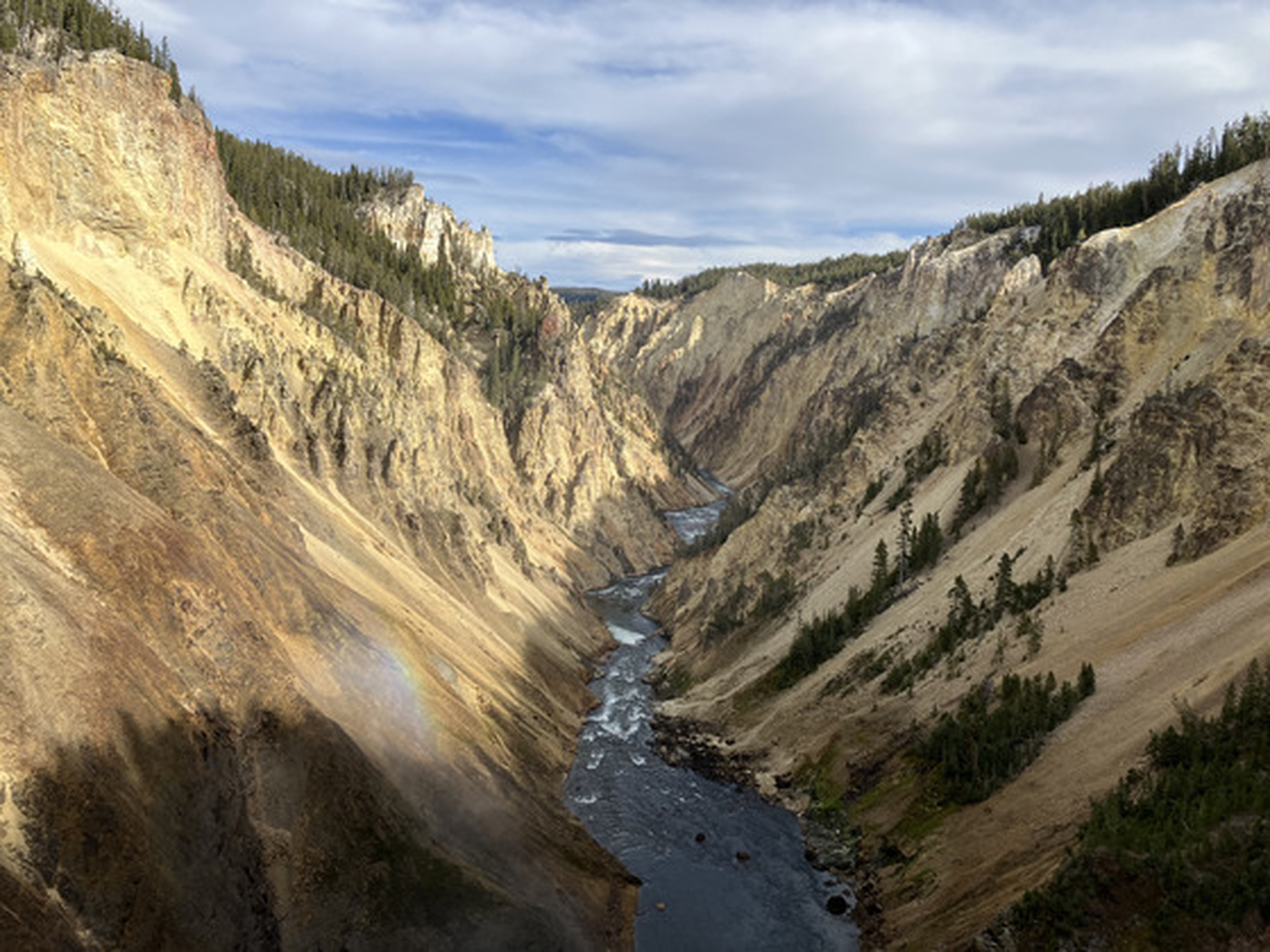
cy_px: 476
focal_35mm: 28
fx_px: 1027
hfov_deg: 63.4
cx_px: 635
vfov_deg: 49.7
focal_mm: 3.99
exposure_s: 1/1736
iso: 32
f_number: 1.8
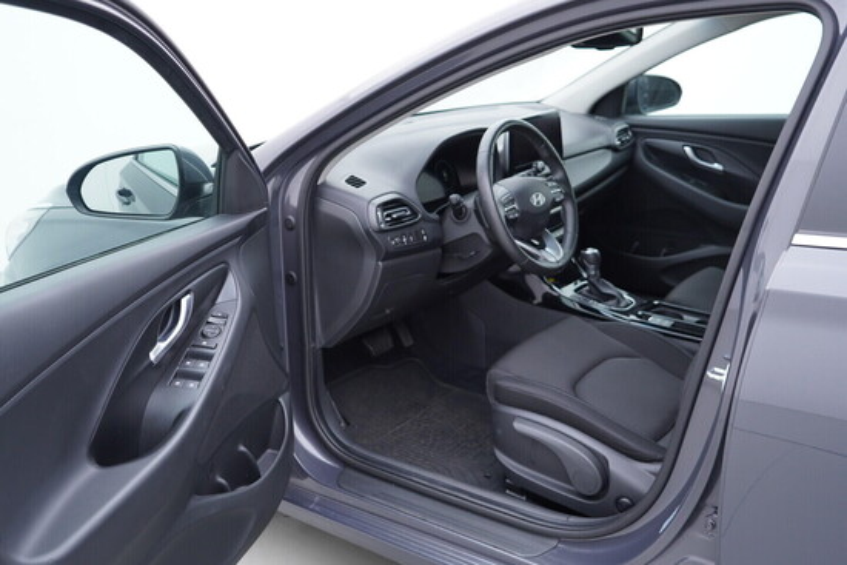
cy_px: 282
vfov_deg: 36.9
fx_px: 847
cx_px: 424
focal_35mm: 36
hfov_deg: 53.1
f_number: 2.8
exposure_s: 1/40
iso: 160
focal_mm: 24
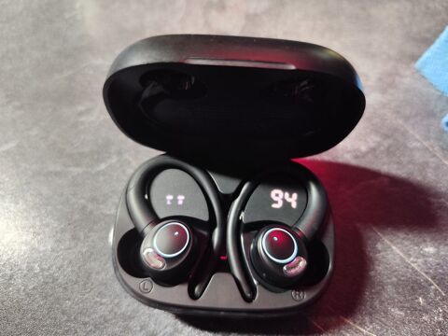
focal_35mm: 23
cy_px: 168
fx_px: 298
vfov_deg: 58.9
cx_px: 224
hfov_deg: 73.9
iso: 640
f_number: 1.65
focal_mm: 6.14
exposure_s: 1/20
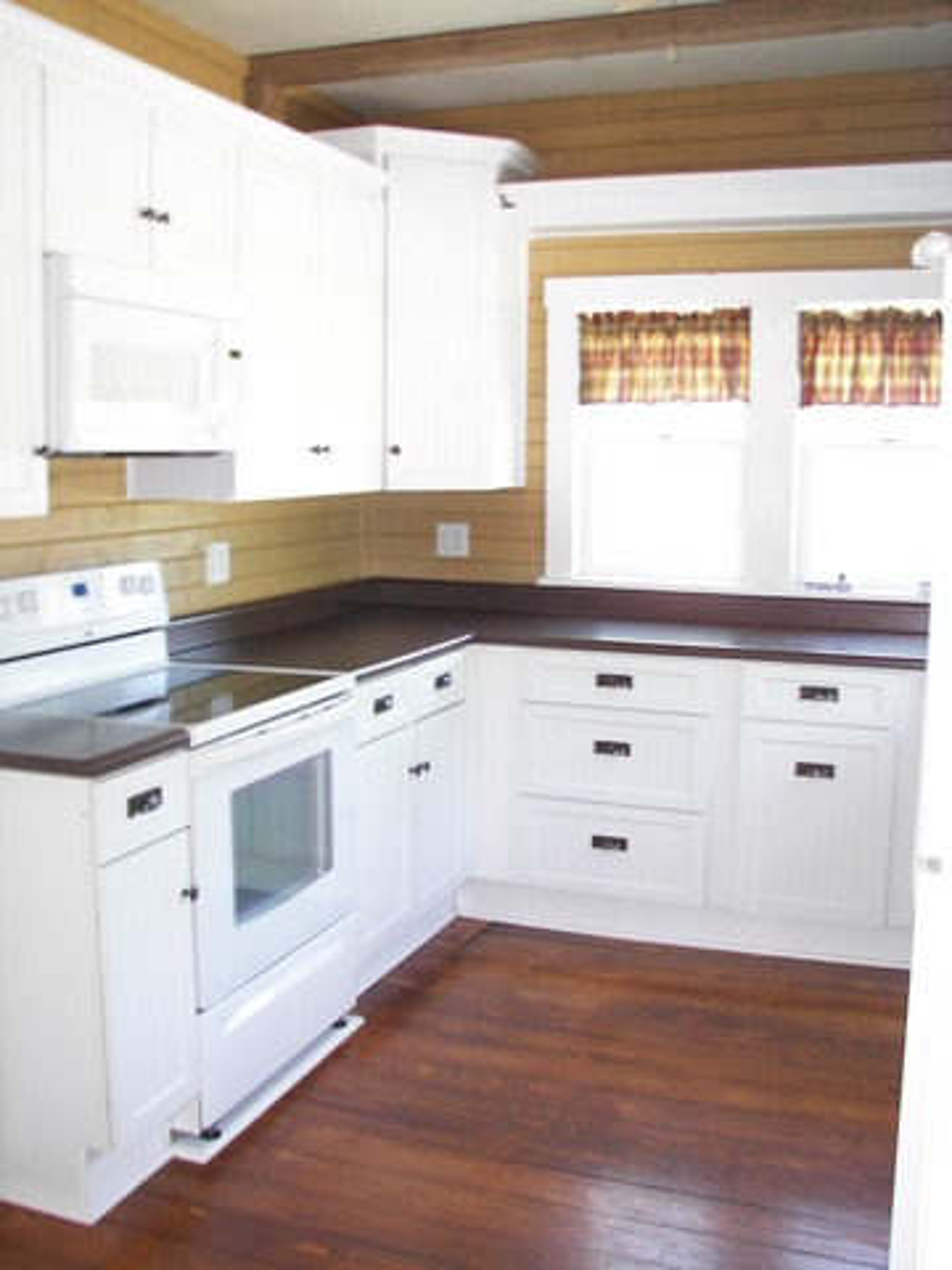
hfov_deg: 39.7
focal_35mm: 36
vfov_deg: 51.4
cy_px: 635
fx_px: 1320
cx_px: 476
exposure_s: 1/8
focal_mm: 6
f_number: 2.8
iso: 100
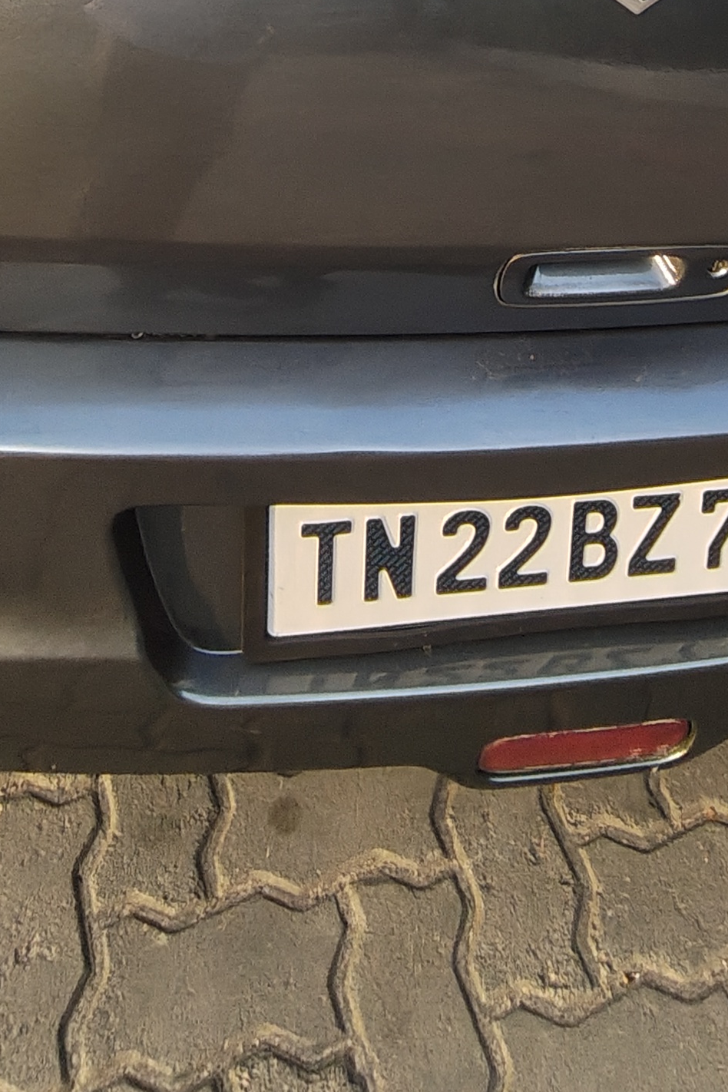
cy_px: -152
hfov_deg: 36.7
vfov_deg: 40.8
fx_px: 1092
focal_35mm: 36
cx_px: 437
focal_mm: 1.64
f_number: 2.2
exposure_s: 1/140
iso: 50
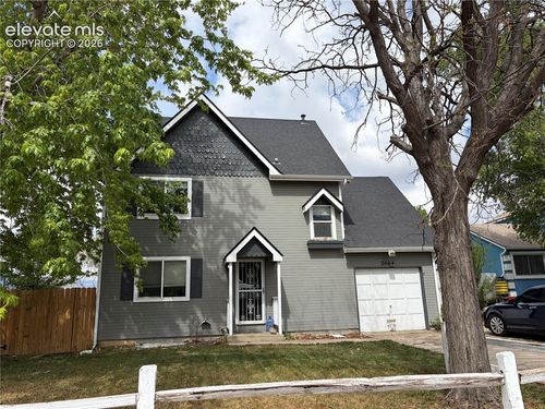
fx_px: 409
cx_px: 272
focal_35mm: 26
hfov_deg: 67.3
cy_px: 204
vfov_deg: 53.1
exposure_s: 1/4065
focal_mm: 5.96
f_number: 1.6
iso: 64
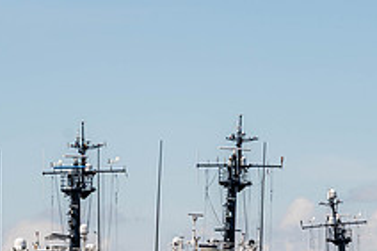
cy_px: 330
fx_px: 3443
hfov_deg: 6.3
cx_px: 333
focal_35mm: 329
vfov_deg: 4.2
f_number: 8
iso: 64
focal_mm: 112
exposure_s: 1/250
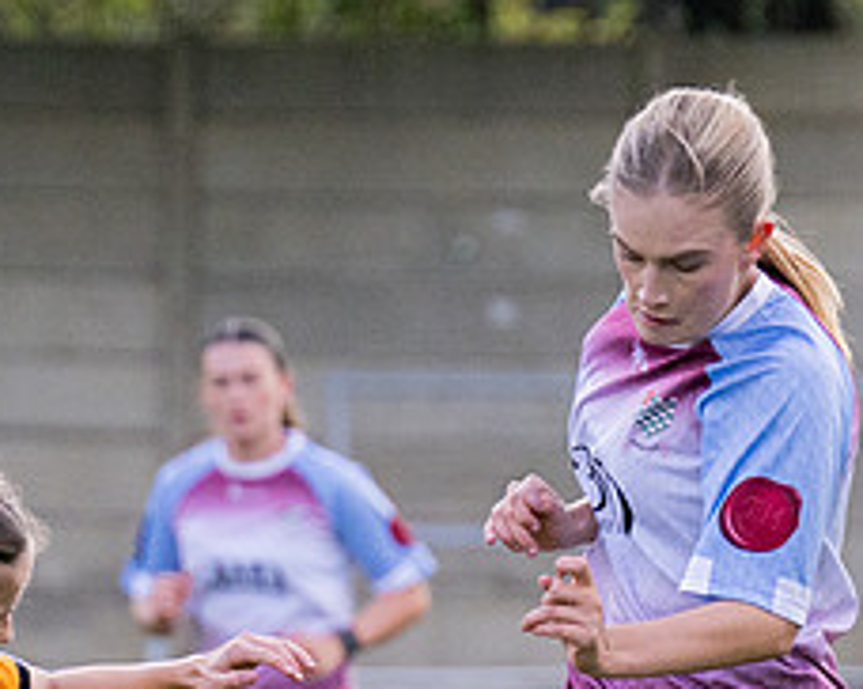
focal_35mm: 903
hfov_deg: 2.1
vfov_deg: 1.7
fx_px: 23044
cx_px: -415
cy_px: 816
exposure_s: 1/2500
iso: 400
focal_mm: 160
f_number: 4
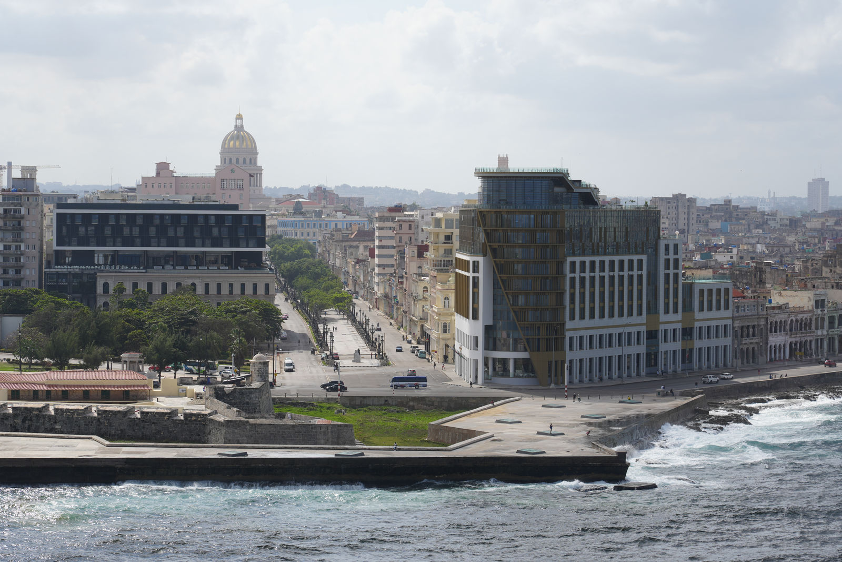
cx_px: 421
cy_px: 281
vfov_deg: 13.0
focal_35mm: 105
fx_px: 2456
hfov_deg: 19.5
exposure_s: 1/320
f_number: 10
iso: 100
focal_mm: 105
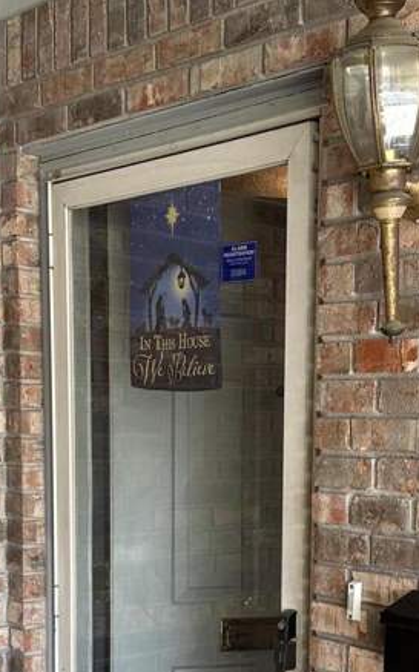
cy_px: 543
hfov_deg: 20.9
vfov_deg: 32.1
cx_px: 253
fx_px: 1135
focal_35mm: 62
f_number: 1.78
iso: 125
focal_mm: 6.86
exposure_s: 1/121
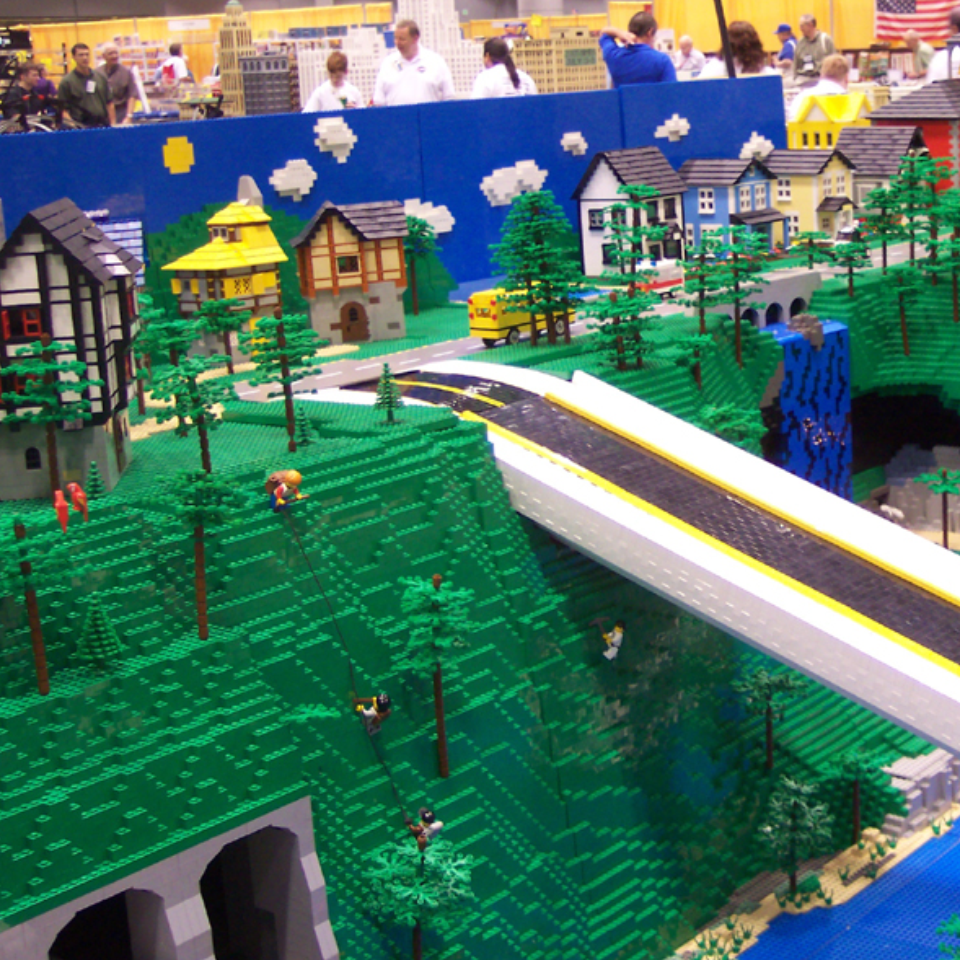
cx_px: 805
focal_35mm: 57
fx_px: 1788
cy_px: 371
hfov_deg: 29.2
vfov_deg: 29.9
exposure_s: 1/20
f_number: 2.8
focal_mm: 8
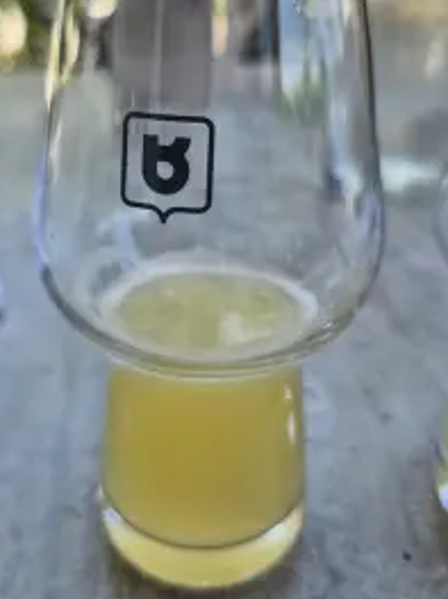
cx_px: 189
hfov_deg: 40.6
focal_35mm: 35
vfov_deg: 52.2
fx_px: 604
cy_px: 235
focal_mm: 5.4
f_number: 1.8
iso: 25
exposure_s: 1/201
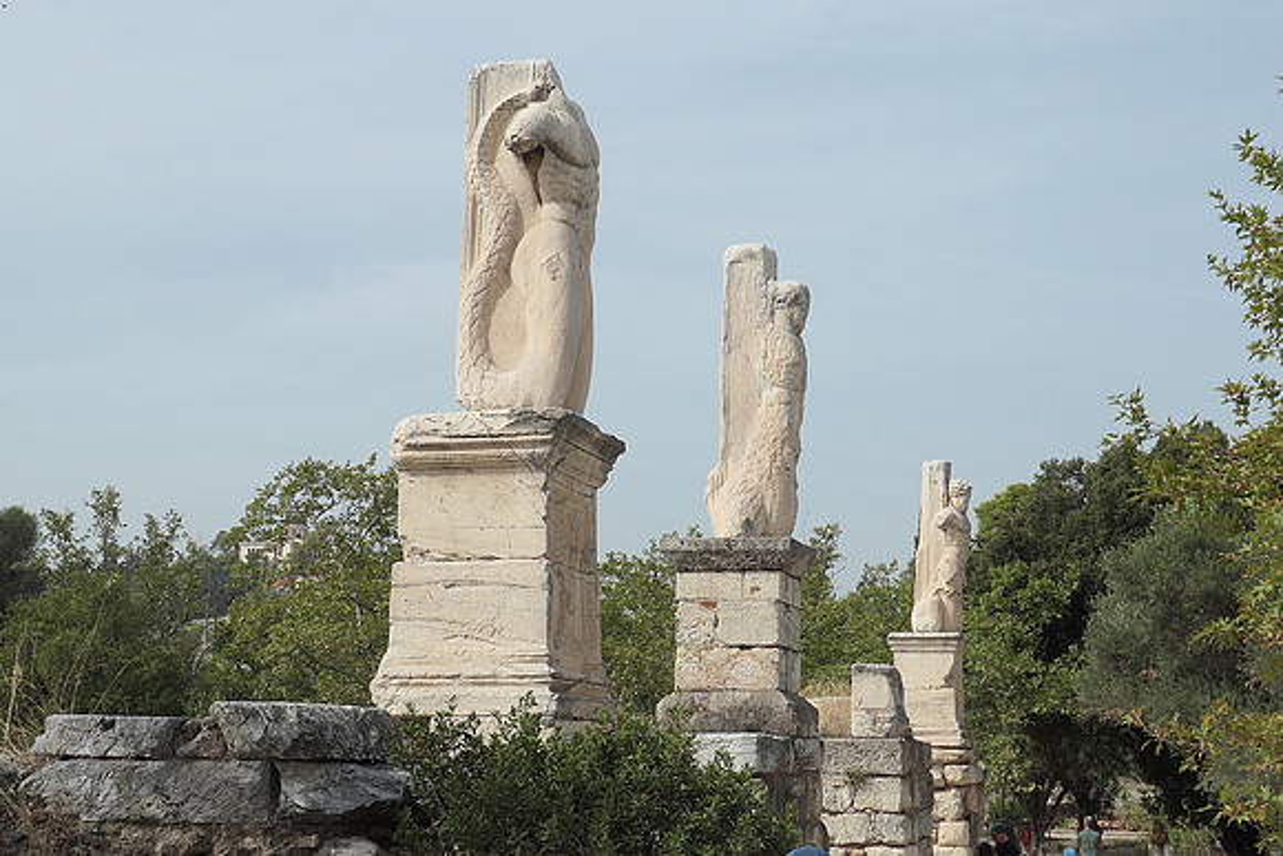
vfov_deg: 24.6
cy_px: 428
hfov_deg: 36.2
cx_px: 642
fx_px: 1961
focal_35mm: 55
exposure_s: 1/2000
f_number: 3.8
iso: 200
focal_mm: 13.4
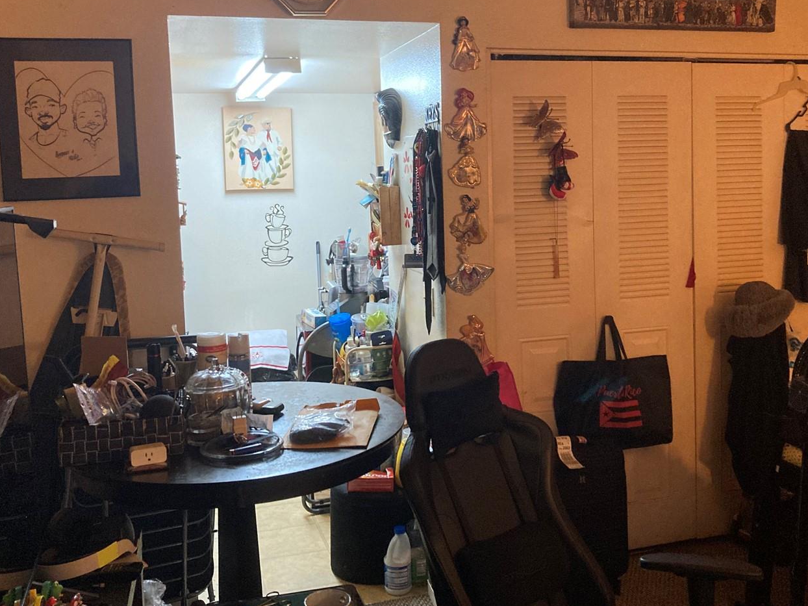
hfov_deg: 51.3
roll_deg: +1.6
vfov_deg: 39.5
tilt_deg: -3.0
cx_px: 423
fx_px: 840
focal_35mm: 36
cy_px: 245
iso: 320
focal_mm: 3.99
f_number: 1.8
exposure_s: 1/40
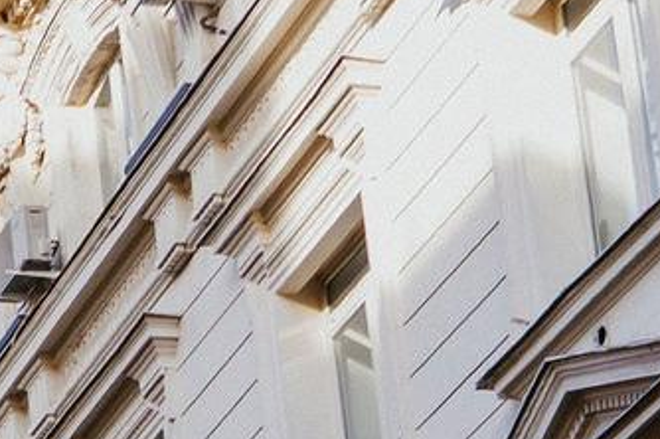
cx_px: -994
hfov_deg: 9.3
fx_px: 3553
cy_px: 1574
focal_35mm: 194
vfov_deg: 6.2
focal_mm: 25
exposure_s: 1/160
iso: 125
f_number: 4
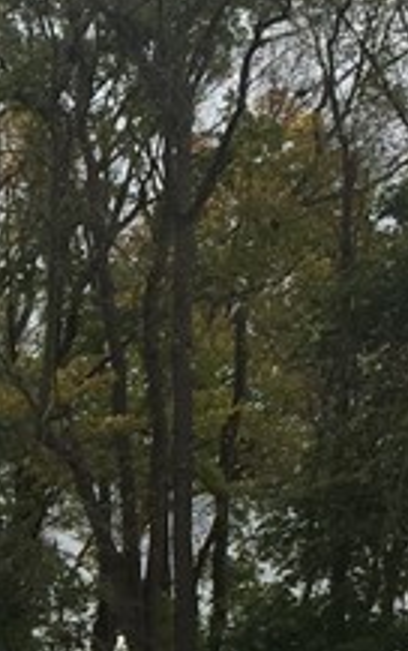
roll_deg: -2.7
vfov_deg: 13.9
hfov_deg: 8.6
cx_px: -390
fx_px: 2575
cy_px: 822
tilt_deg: +8.7
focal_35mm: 145
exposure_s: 1/719
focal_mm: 4.15
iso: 32
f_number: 2.2
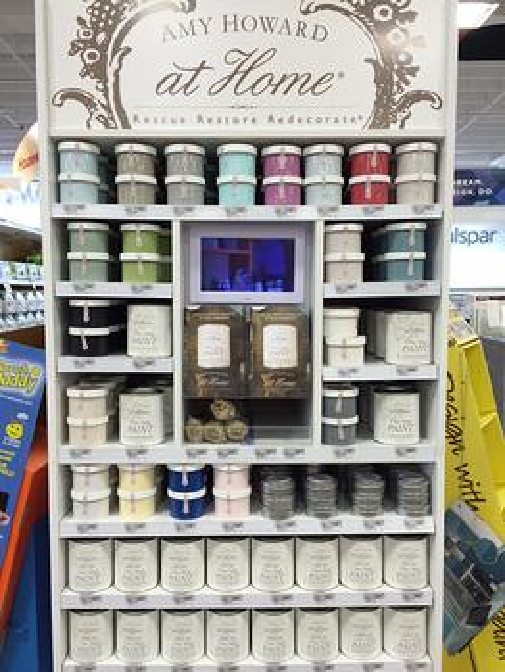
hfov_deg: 48.3
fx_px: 563
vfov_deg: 61.6
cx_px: 252
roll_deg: +1.8
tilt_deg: -4.8
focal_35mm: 29
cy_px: 336
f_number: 2.2
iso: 40
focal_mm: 4.15
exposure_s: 1/40
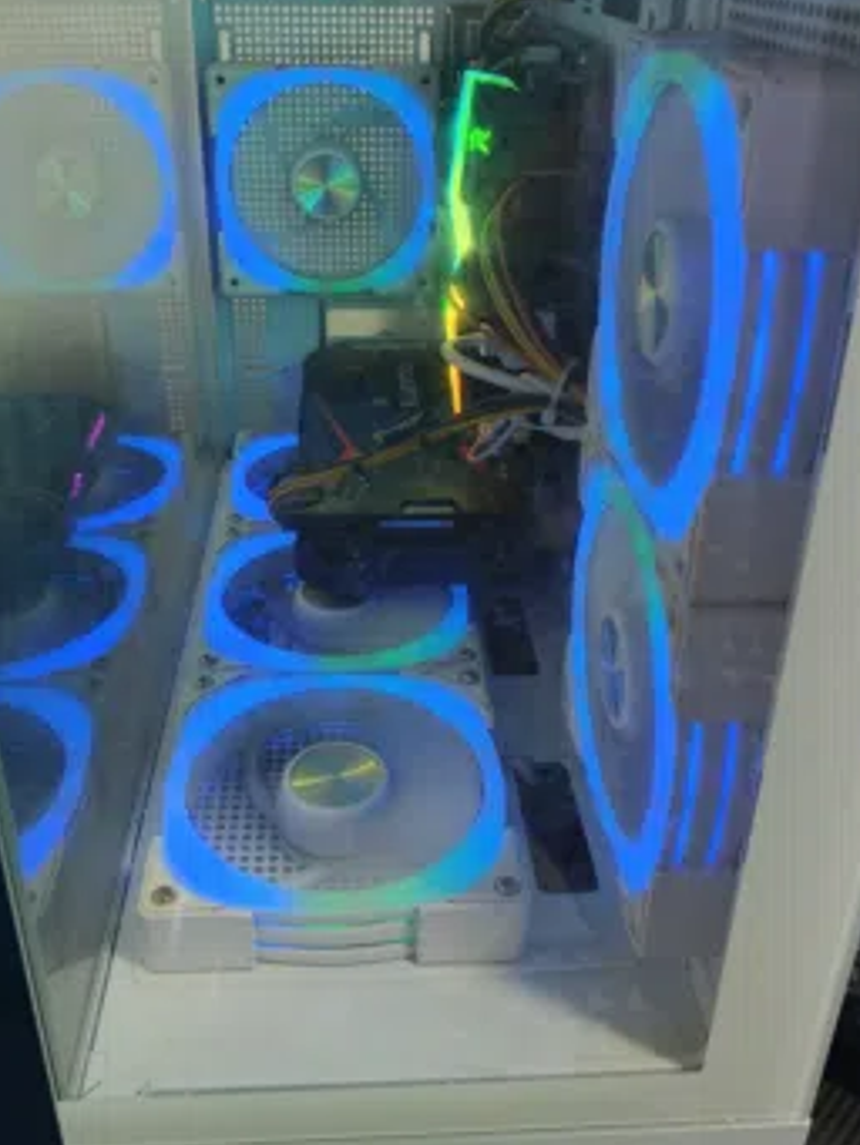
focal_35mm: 27
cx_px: 406
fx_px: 894
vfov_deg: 65.0
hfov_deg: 51.4
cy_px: 487
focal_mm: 4.09
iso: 644
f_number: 1.6
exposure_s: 1/33.3
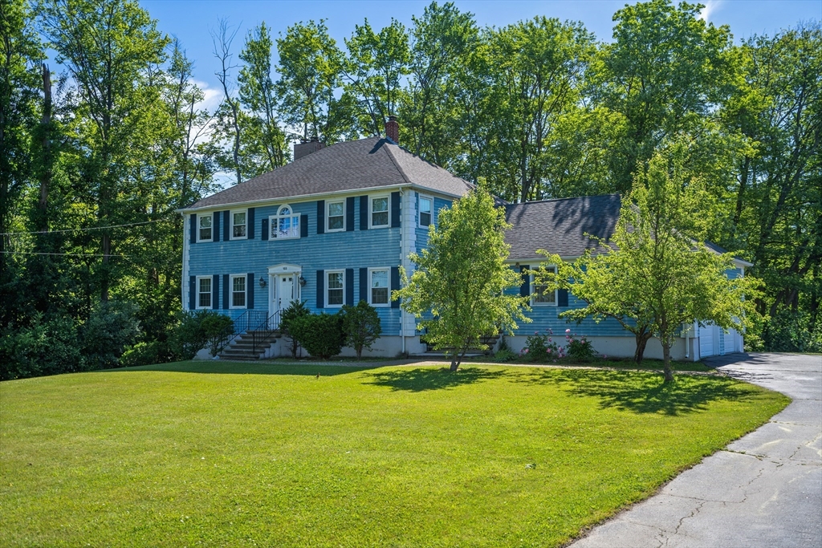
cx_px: 411
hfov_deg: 54.4
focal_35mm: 35
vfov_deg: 37.9
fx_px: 799
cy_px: 274
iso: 320
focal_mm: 35
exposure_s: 1/1000
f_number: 4
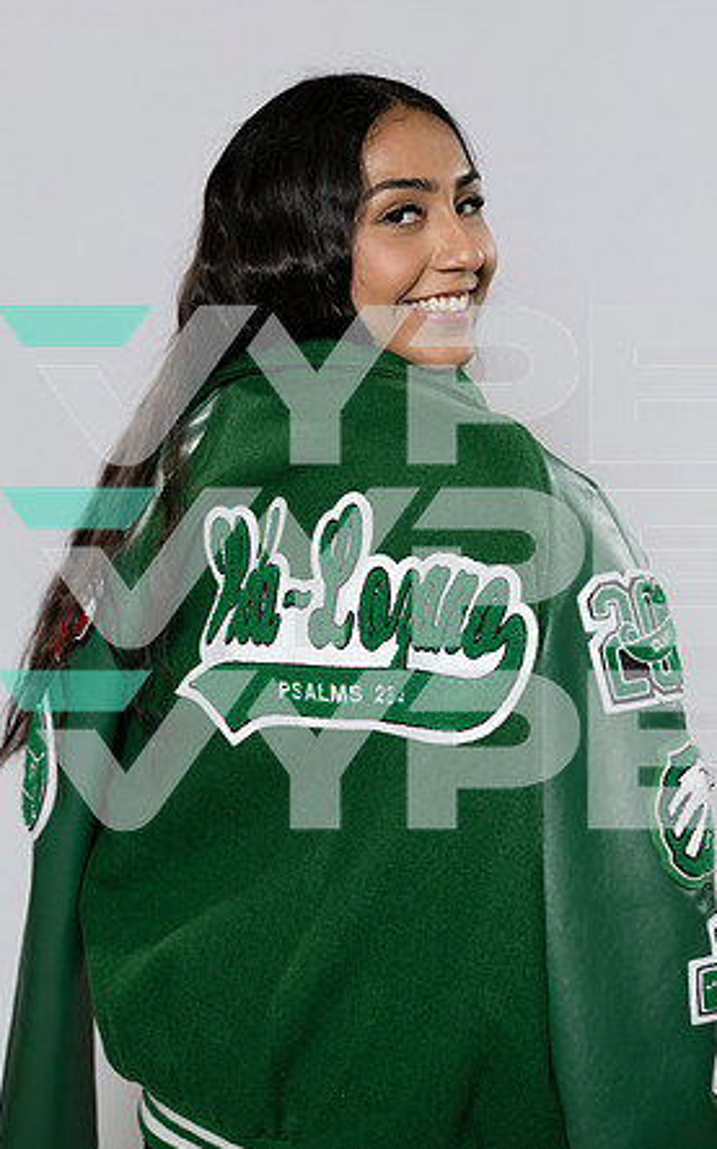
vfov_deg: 33.5
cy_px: 569
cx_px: 383
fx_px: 1910
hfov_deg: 21.3
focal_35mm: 61
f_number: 4
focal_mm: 59
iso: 100
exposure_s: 1/100
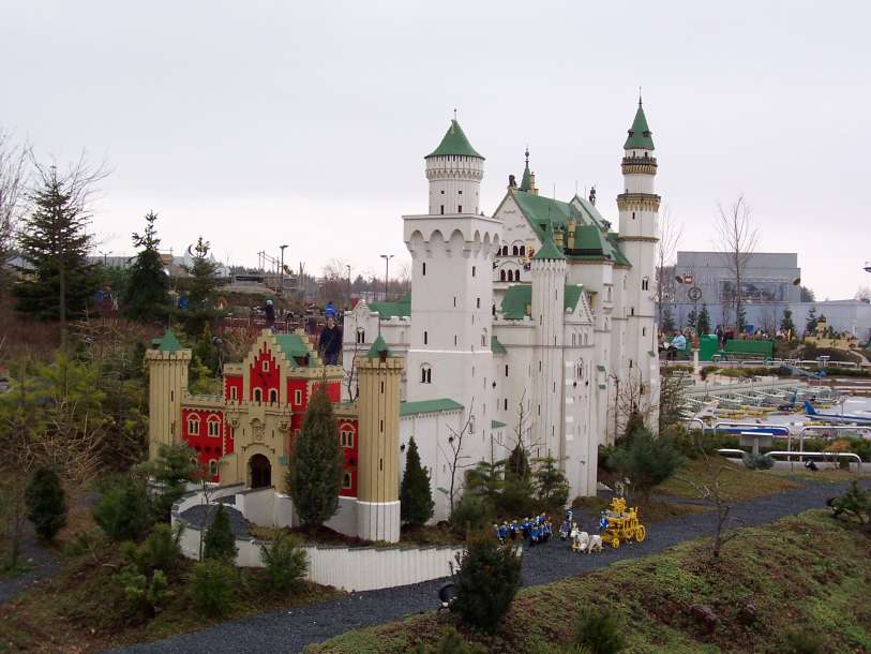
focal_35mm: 46
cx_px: 436
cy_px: 327
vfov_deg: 31.5
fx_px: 1158
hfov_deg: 41.2
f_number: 5.6
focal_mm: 7
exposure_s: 1/180
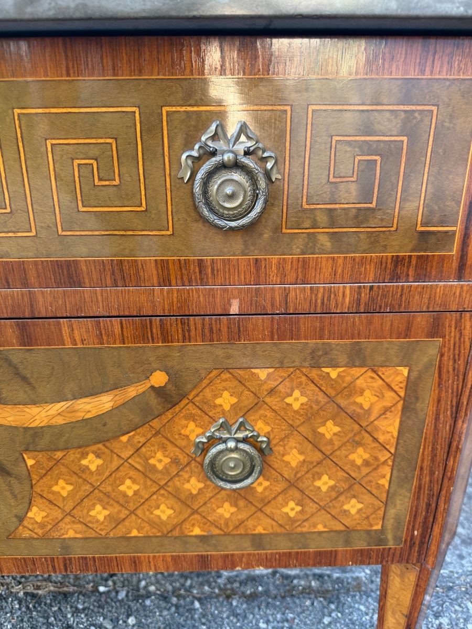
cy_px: 314
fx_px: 436
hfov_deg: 56.8
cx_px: 236
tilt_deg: -20.5
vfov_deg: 71.6
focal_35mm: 24
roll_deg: +0.8
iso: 100
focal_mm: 6.76
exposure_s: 1/121
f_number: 1.78
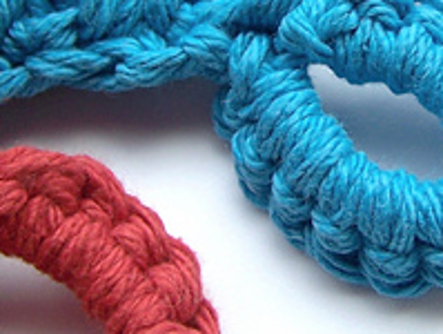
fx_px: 1564
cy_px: 42
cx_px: 329
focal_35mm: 122
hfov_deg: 16.0
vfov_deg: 12.1
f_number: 2.8
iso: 64
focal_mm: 6.3
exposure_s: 1/100
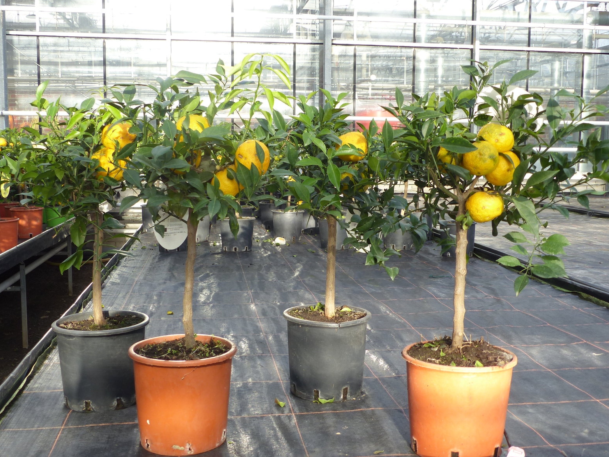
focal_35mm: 42
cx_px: 303
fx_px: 739
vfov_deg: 34.3
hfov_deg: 44.8
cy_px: 226
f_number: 3.5
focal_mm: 7.4
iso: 100
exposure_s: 1/125
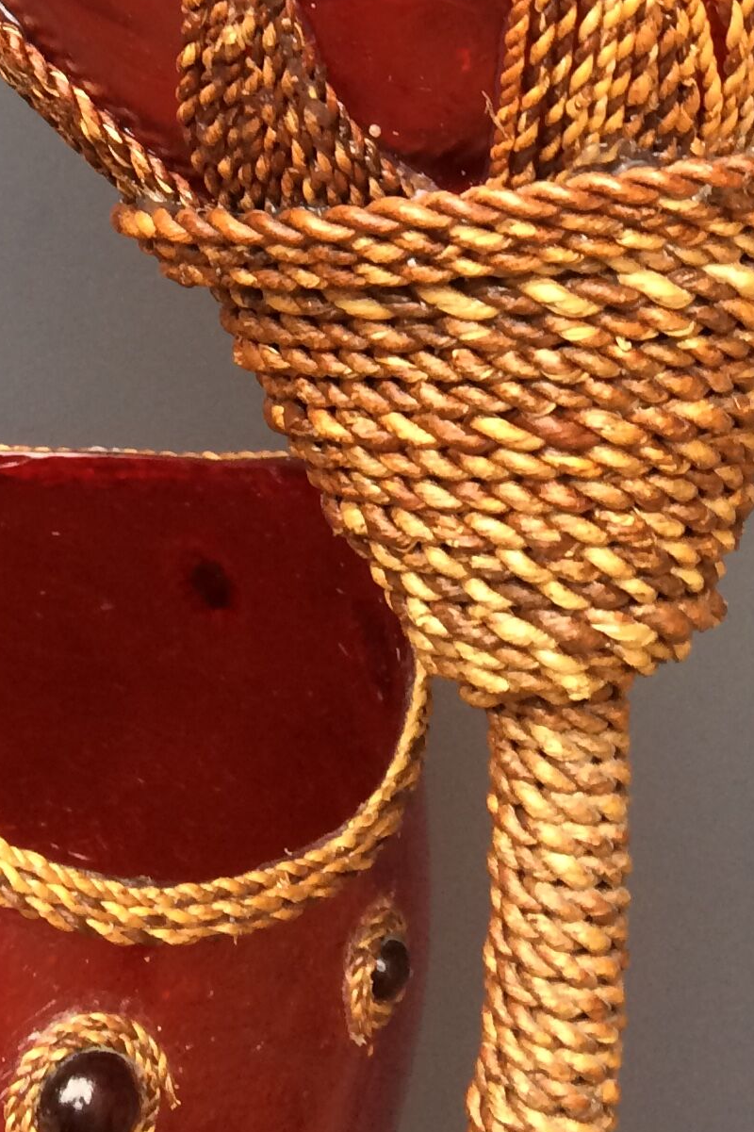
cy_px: -370
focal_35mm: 82
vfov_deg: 22.1
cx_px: 509
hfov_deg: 16.6
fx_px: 2577
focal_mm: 4.15
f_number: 2.2
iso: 50
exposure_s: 1/33
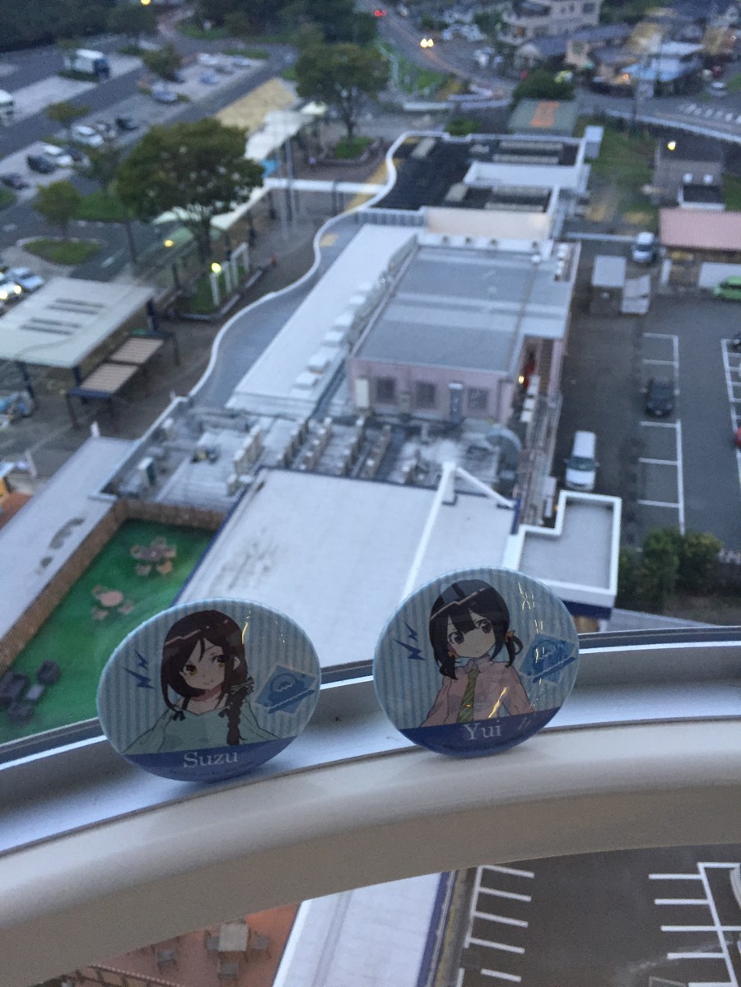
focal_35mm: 29
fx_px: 828
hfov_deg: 48.2
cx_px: 370
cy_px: 494
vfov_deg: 61.7
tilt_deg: -36.2
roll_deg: +1.2
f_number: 2.2
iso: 100
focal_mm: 4.15
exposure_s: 1/30
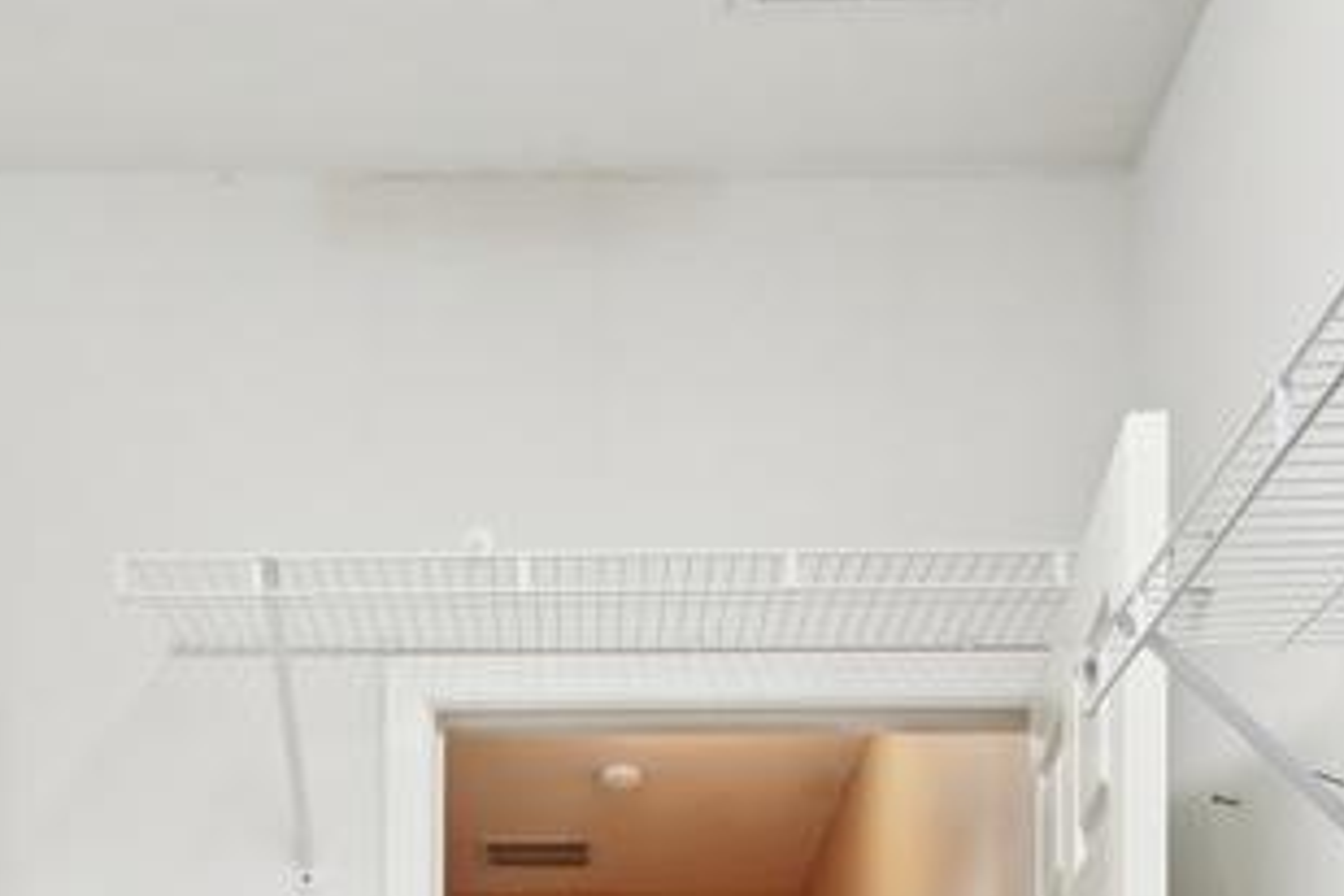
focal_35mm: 53
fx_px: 1979
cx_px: 557
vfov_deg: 21.2
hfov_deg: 37.4
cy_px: 1372
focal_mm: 16
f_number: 8
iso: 800
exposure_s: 1/40
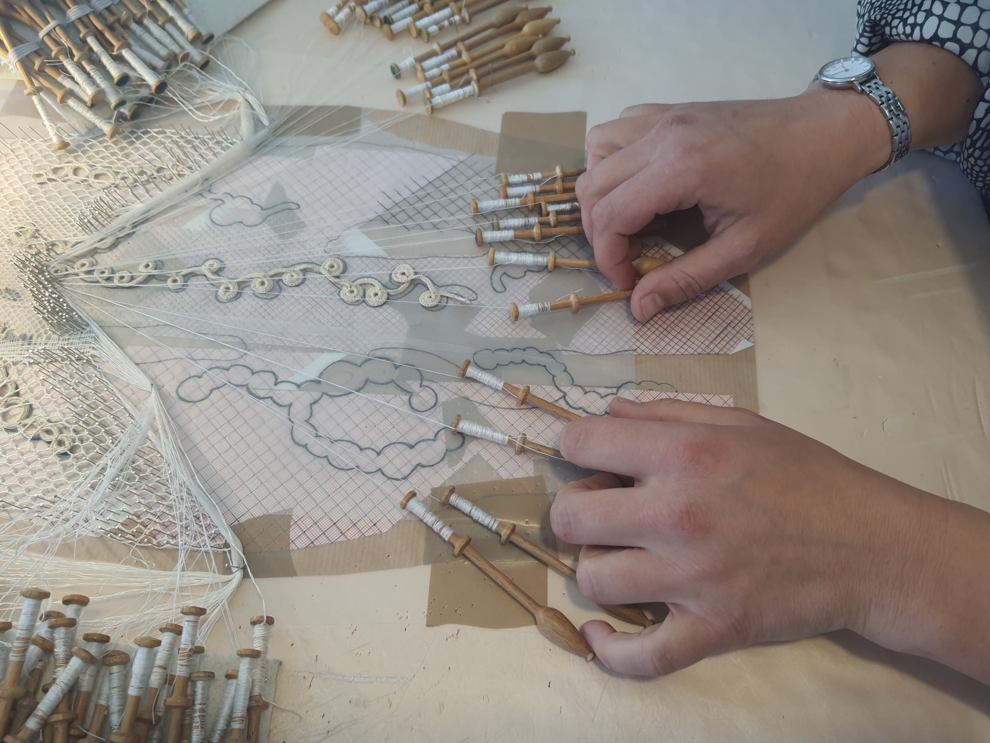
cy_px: 372
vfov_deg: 53.1
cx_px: 495
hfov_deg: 67.3
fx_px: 744
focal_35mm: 26
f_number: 1.7
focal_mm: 4.32
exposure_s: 1/100
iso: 64
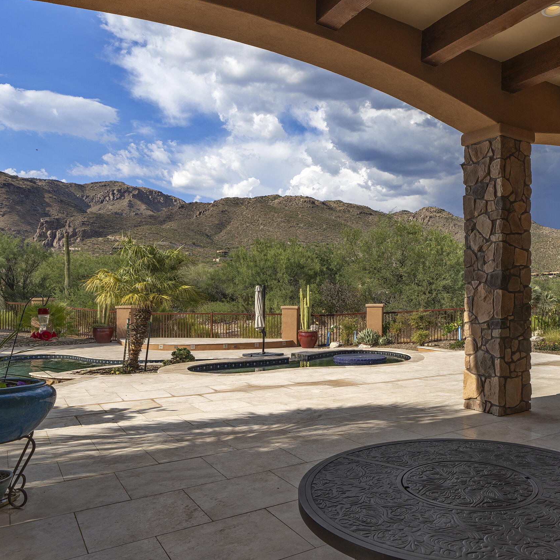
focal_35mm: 24
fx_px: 439
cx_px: 421
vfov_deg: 64.9
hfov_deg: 61.3
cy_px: 308
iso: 100
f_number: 9
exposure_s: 1/160
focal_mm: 17
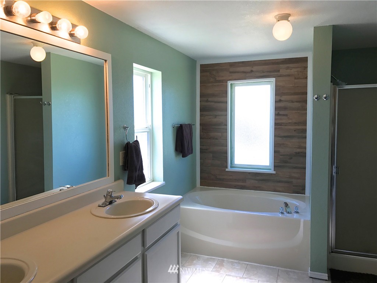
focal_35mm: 28
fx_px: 305
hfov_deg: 63.4
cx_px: 188
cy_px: 142
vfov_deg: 49.7
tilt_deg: -3.9
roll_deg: +0.3
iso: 32
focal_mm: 3.99
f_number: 1.8
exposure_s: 1/120
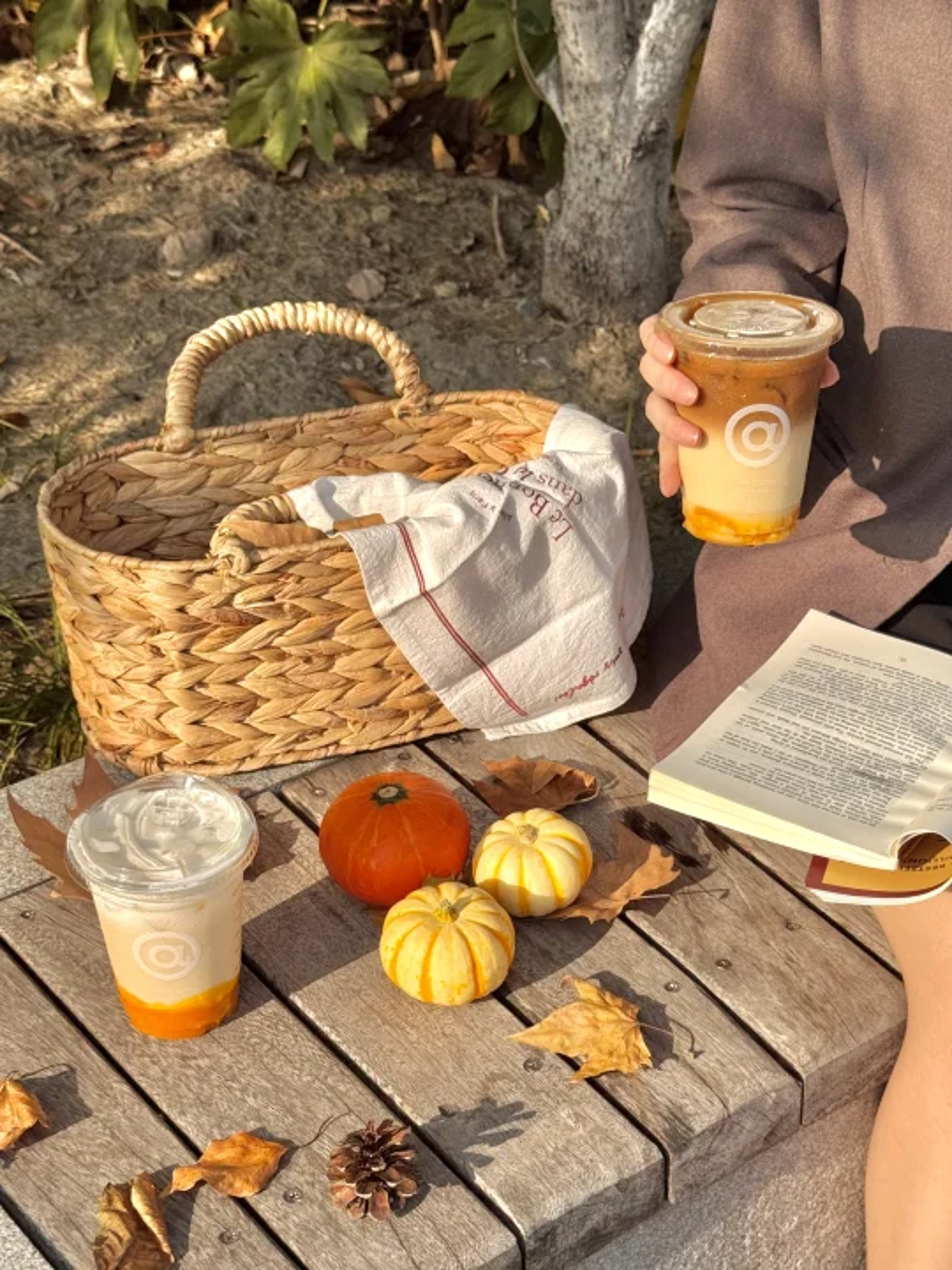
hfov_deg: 30.3
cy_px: 635
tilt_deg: -35.8
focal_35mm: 48
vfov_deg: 39.7
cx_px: 476
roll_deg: +2.1
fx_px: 1760
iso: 64
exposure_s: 1/5848
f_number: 1.78
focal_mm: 6.76
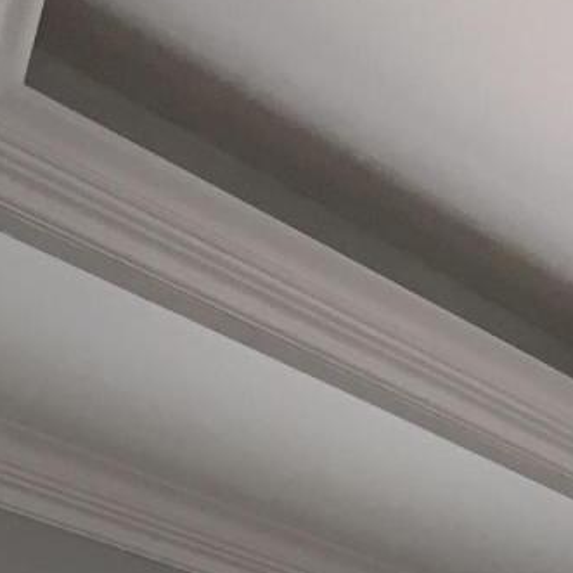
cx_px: 654
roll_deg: -1.2
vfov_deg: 9.5
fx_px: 2903
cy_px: 1541
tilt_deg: -7.3
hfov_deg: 11.1
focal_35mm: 155
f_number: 2.2
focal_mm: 4.15
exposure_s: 1/40
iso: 25
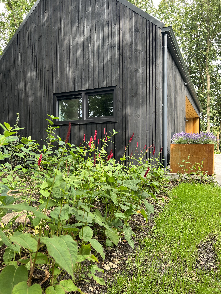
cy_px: 147
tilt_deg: +0.0
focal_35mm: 26
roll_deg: +1.1
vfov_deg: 67.3
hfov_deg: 53.1
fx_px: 221
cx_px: 110
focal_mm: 5.7
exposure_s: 1/220
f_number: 1.5
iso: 50
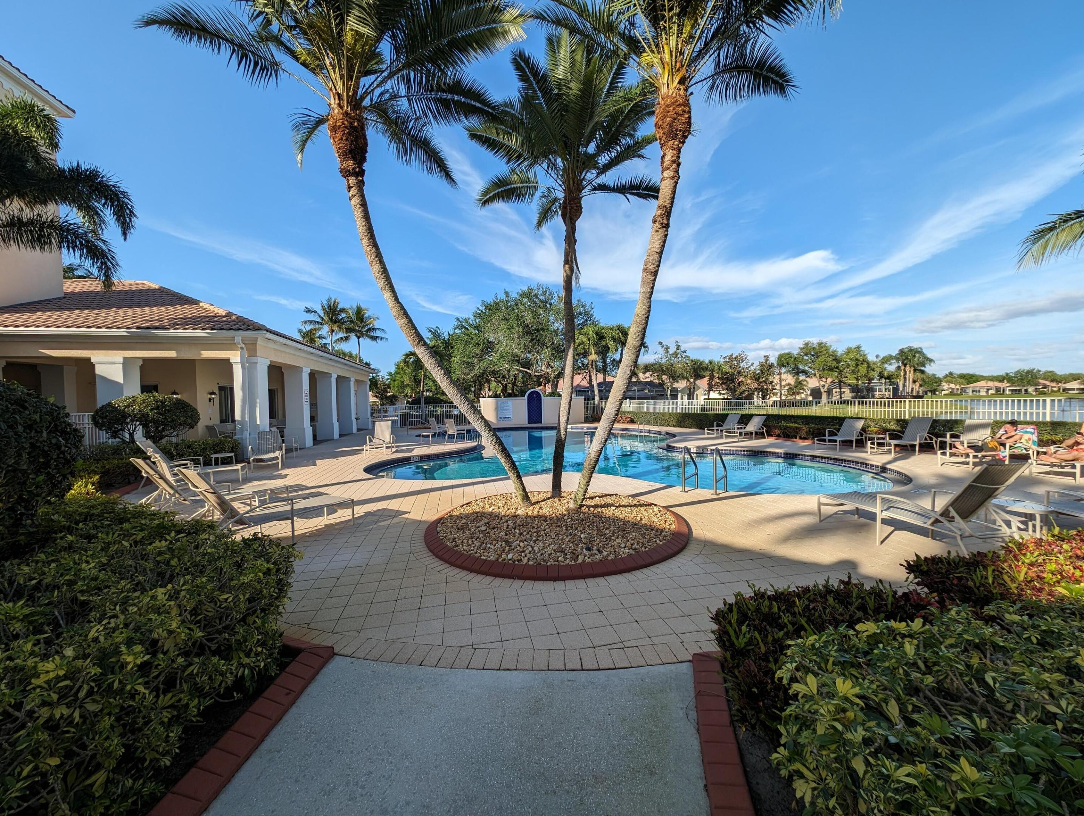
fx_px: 376
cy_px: 408
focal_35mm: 12
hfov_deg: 110.5
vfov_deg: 94.6
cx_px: 542
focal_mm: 2.23
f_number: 1.95
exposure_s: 1/1555
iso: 41
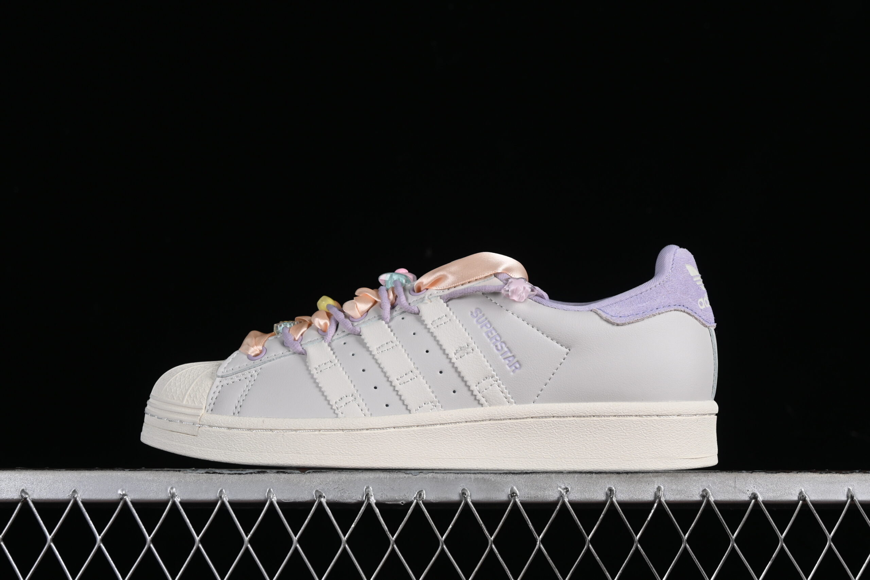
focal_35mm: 75
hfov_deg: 27.0
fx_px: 1812
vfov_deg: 18.2
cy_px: 290
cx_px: 435
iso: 160
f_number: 8
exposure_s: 1/80
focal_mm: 50
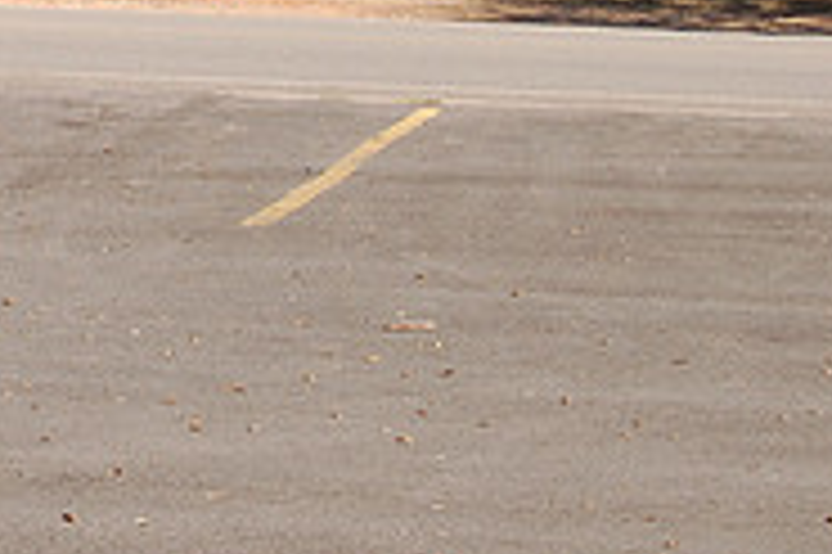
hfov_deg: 15.1
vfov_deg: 10.1
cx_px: -139
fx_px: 3048
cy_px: -203
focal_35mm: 132
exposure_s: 1/250
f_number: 8
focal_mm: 28
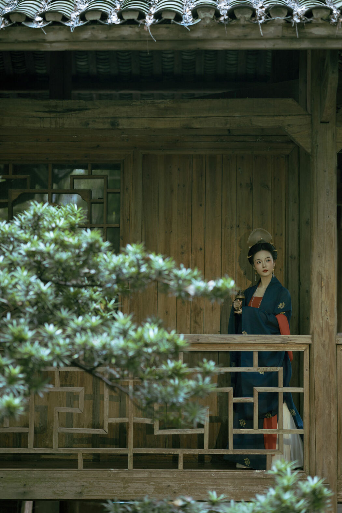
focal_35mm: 85
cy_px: 256
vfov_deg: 23.9
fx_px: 1211
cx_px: 171
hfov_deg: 16.1
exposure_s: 1/60
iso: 320
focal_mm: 85
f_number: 2
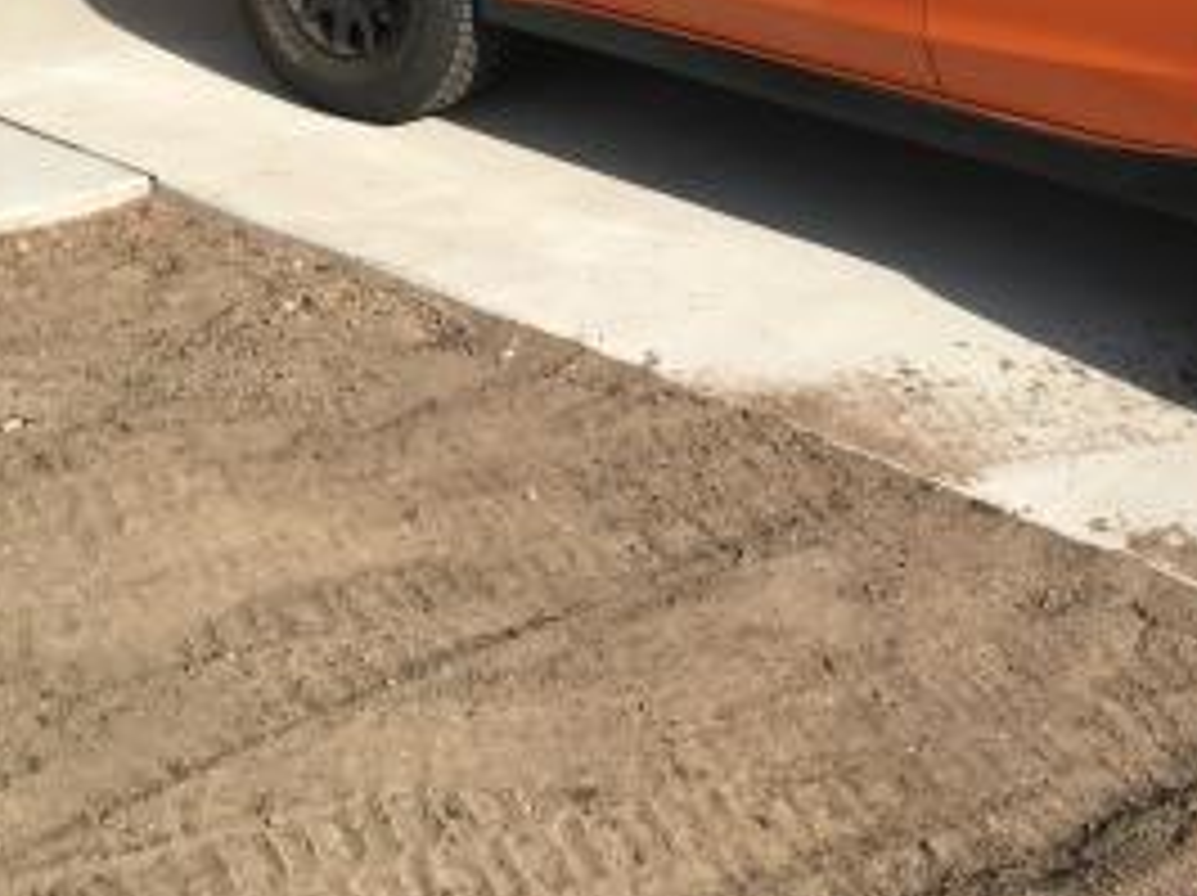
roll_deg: -1.1
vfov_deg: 25.7
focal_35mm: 55
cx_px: 1030
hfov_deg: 33.5
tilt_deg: -13.7
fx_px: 1900
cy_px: 90
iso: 25
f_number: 2.2
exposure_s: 1/962
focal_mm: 4.15
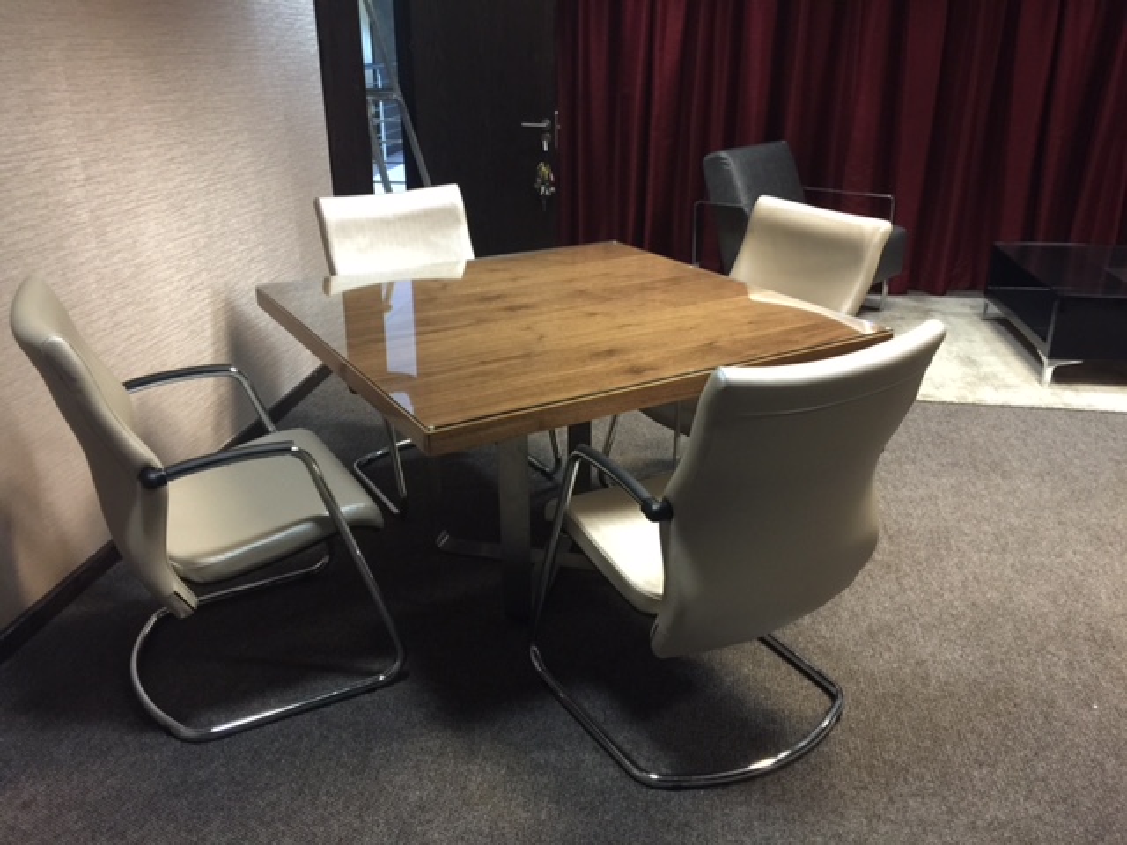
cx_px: 564
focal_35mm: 29
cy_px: 422
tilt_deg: -22.3
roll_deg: +0.1
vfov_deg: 48.2
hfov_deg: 61.7
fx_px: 944
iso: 125
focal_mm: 4.15
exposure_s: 1/15
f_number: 2.2
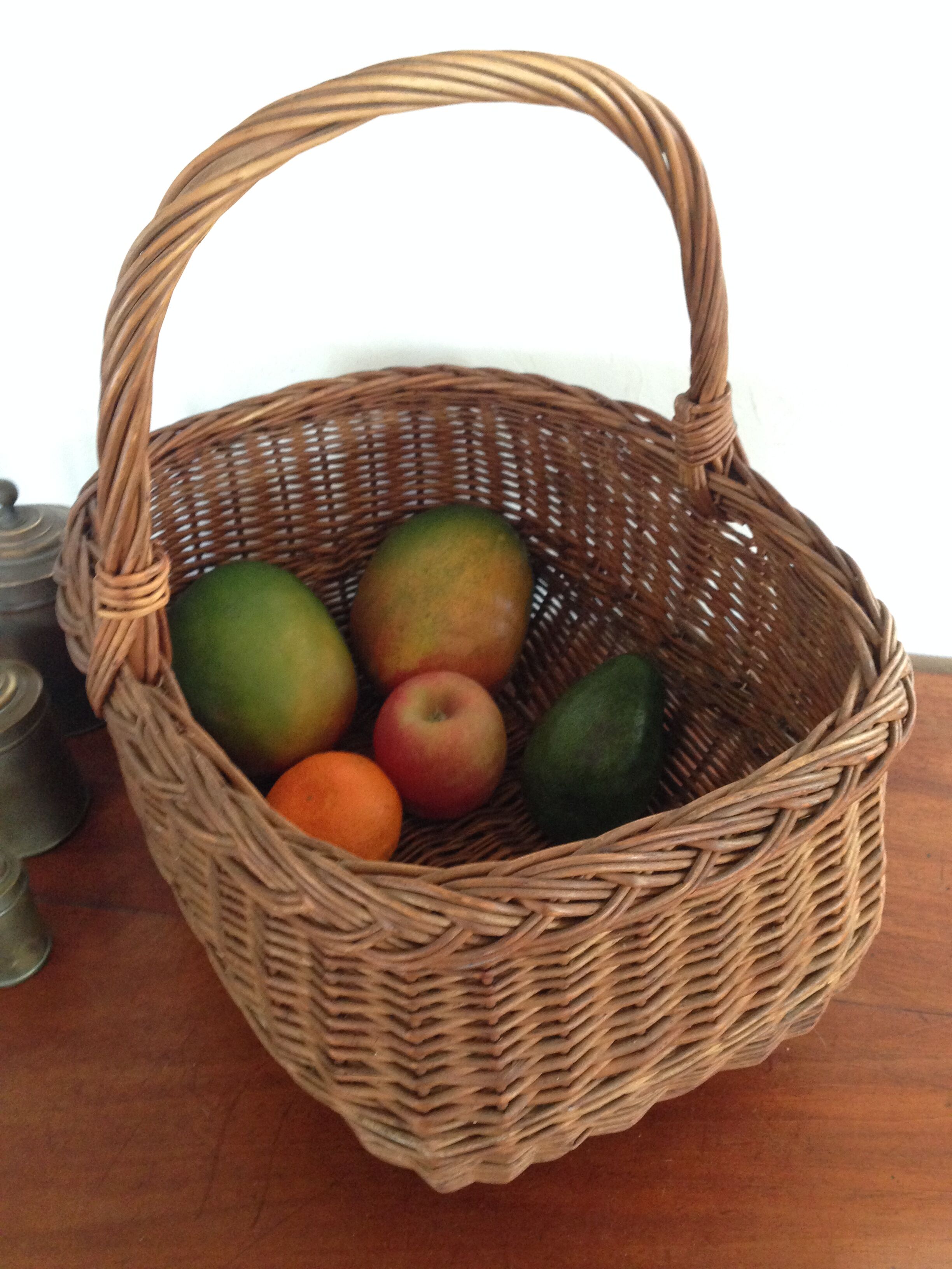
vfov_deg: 55.4
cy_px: 634
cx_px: 476
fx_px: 1210
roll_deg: +2.2
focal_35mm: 33
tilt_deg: -35.4
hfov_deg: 42.9
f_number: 2.4
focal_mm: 4.12
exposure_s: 1/20
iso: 250
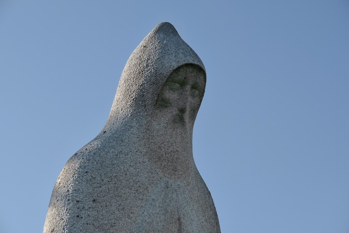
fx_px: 1425
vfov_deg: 9.3
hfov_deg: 14.0
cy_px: 116
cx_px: 174
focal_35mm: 147
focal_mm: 98
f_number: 8
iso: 125
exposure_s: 1/500
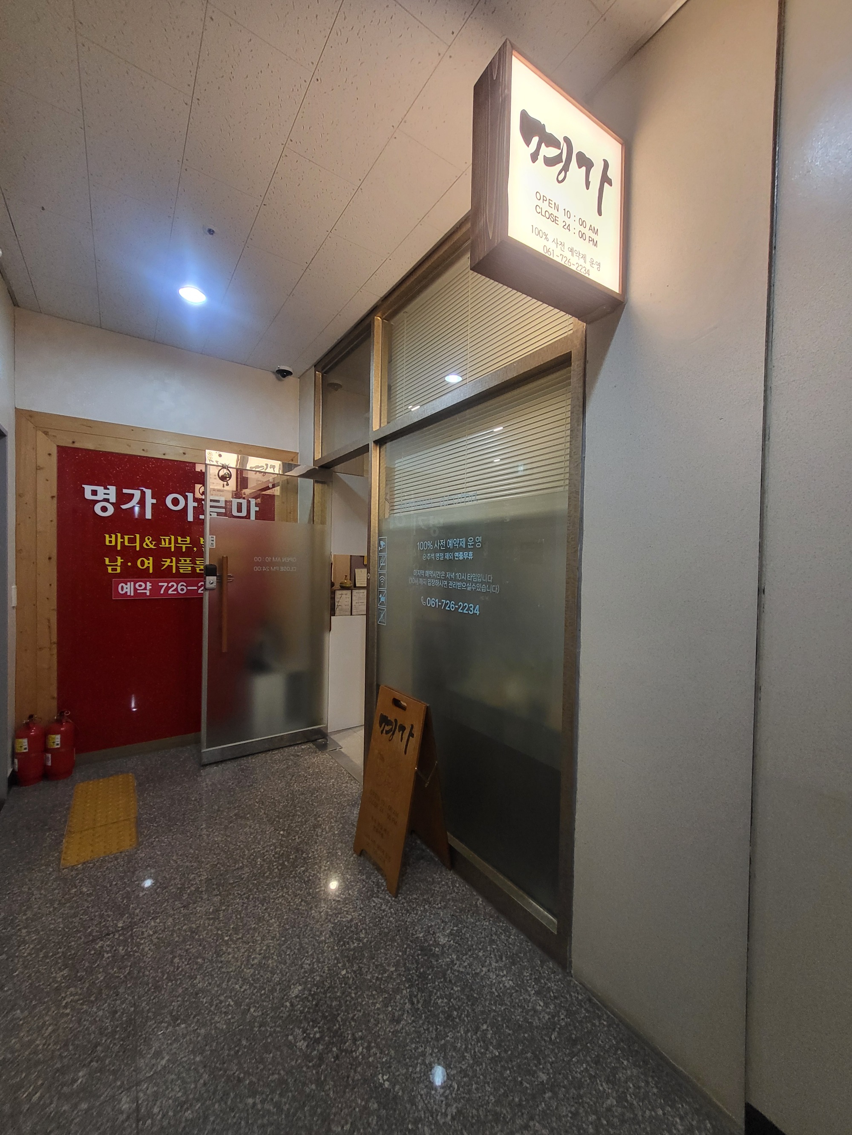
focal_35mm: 13
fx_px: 427
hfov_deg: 89.9
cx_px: 426
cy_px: 568
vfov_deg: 106.2
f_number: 2.2
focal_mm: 1.74
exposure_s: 1/60
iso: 320
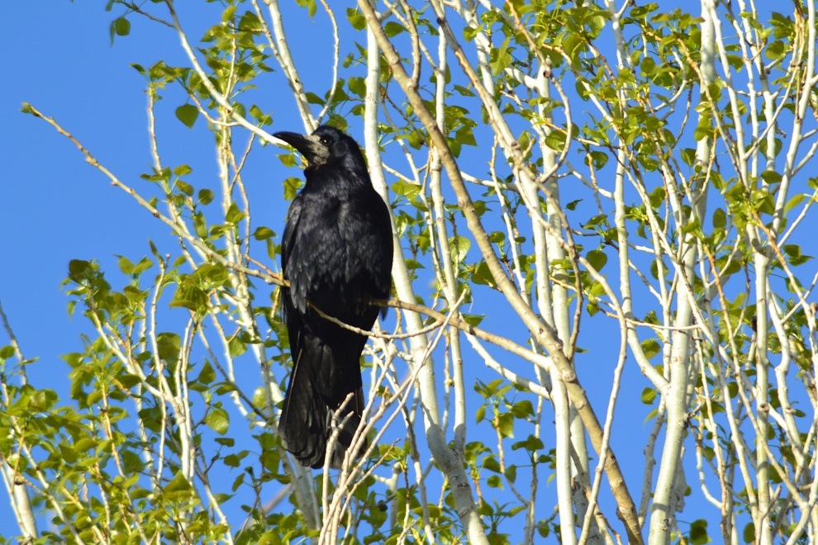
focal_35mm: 450
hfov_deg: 4.6
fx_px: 10224
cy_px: 272
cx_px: 409
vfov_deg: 3.1
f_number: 10
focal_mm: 300
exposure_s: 1/250
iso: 400
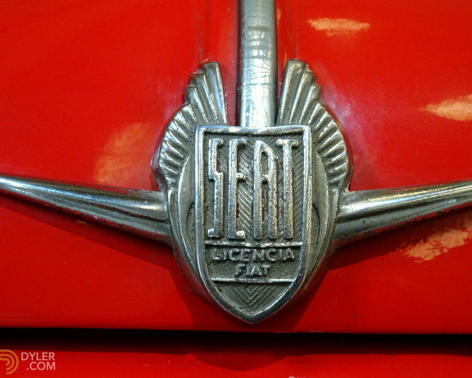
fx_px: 671
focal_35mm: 48
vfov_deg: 31.5
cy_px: 189
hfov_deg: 38.8
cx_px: 240
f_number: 4.5
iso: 800
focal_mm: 7.87
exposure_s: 1/25
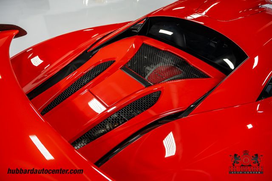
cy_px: 90
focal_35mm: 24
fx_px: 181
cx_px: 136
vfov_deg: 53.2
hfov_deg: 73.7
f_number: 5
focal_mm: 24
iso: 800
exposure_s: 1/60
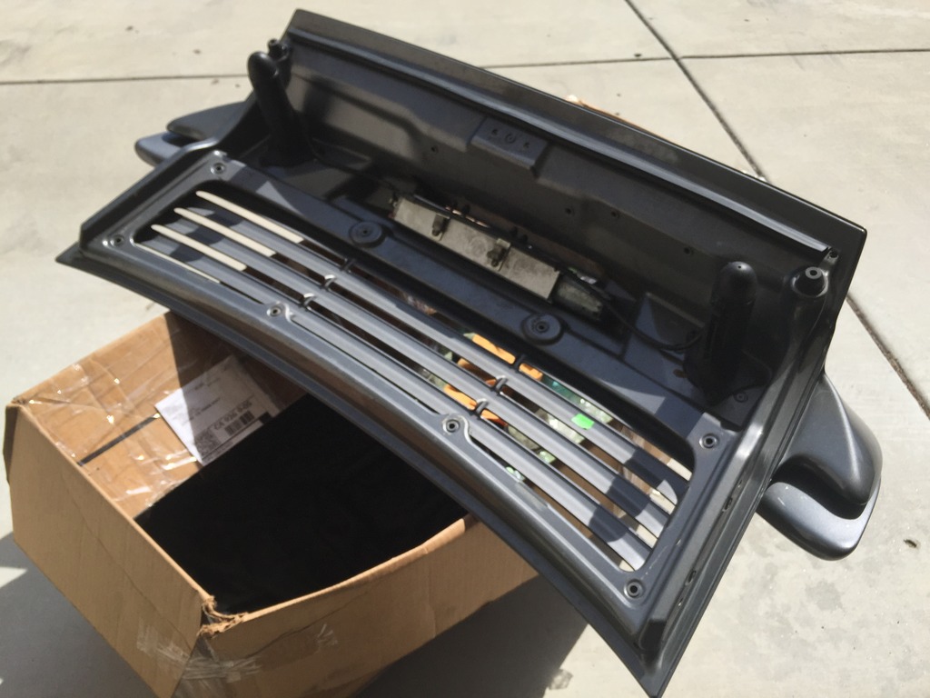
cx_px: 465
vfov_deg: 48.2
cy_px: 349
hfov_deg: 61.7
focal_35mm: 29
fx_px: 779
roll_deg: +0.4
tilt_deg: -43.2
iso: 32
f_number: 2.2
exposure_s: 1/3049
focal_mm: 4.15
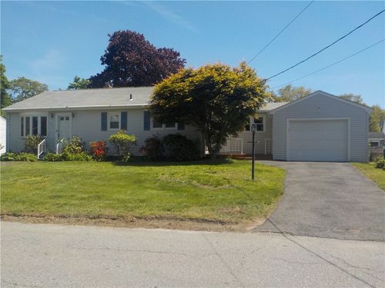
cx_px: 192
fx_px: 334
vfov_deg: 46.8
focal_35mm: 30
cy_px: 144
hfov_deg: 60.0
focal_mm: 4.1
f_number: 3.3
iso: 125
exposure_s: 1/1250
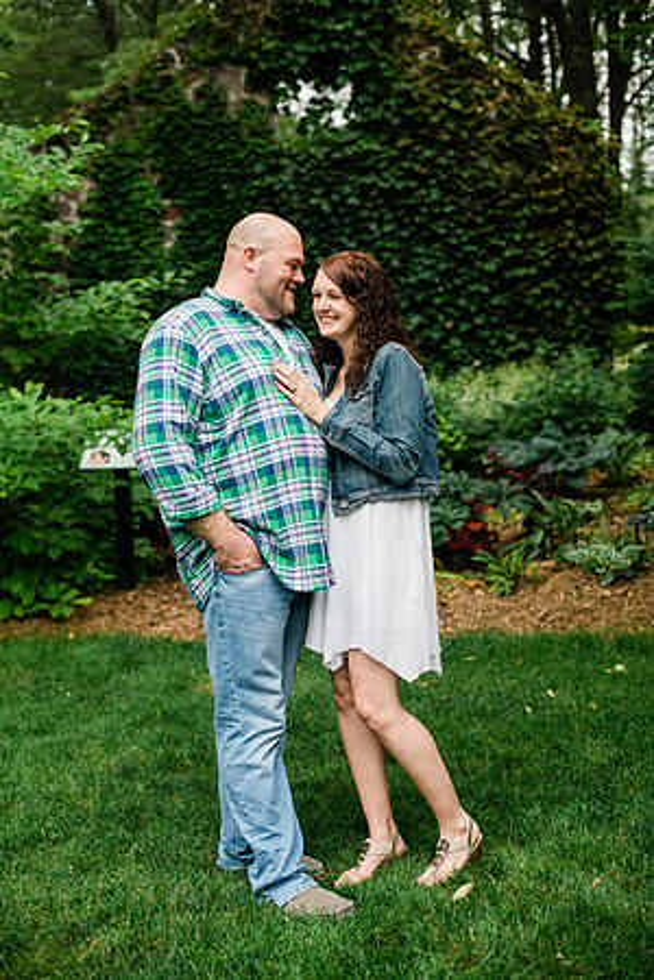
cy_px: 490
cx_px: 327
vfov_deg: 39.6
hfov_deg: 27.0
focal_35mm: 50
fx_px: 1362
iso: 640
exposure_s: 1/160
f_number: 2.8
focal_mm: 50
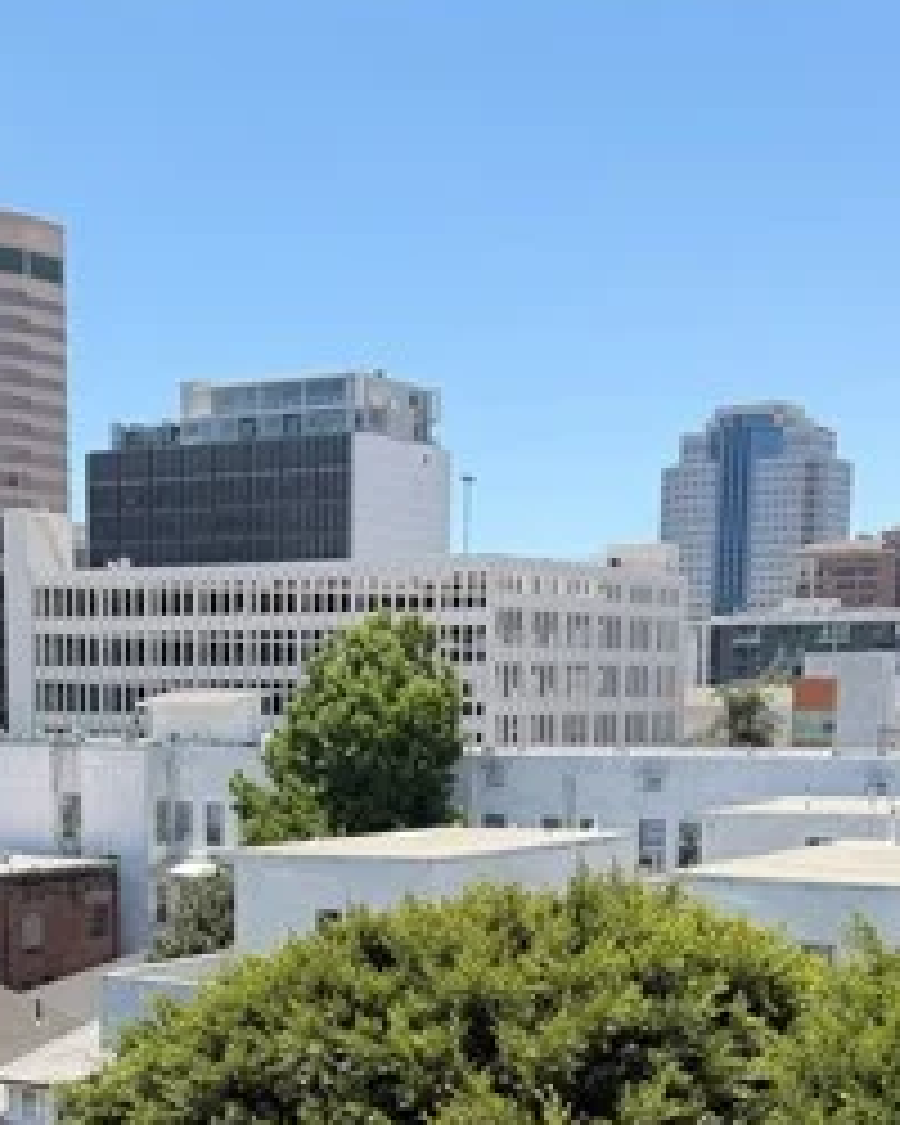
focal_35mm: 60
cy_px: 1026
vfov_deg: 30.0
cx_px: 266
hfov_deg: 25.2
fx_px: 1998
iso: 80
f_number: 1.78
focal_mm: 6.76
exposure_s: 1/3021
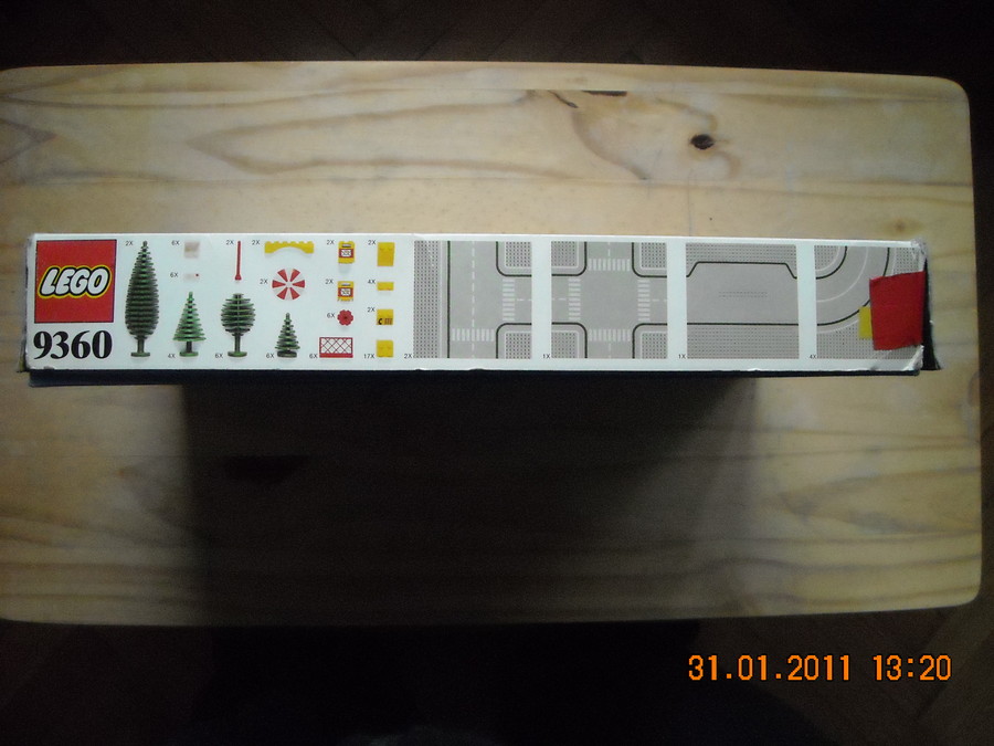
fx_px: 1005
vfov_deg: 40.7
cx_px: 497
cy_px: 373
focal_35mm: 35
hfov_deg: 52.6
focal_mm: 5.7
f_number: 2.8
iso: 800
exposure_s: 1/192
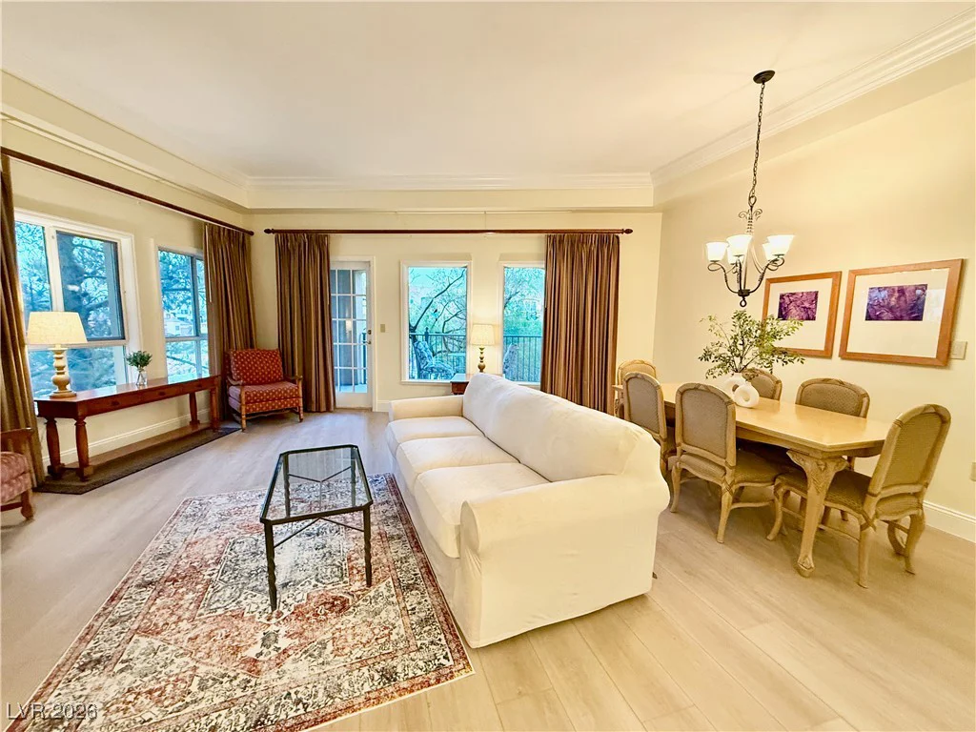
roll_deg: -1.3
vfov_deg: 85.7
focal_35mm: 14
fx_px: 395
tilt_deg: -6.8
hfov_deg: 102.1
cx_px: 488
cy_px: 366
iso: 320
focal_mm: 2.22
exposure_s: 1/60
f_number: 2.2
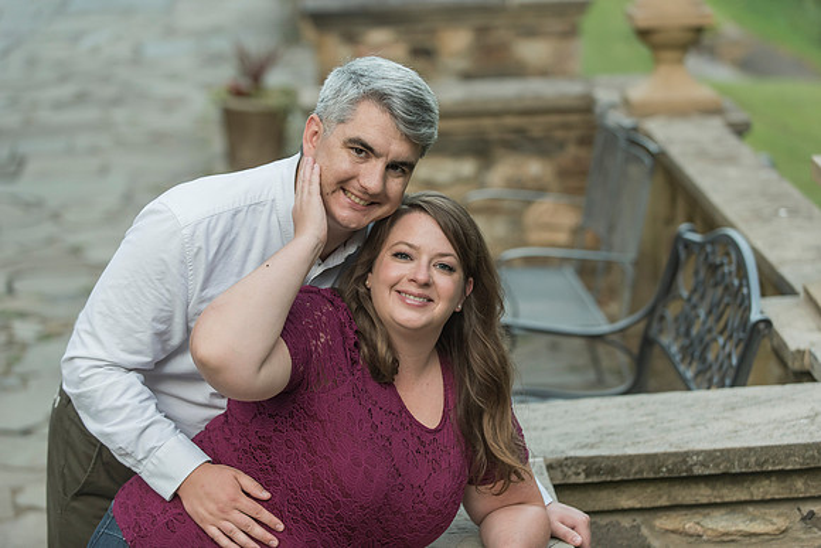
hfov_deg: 19.3
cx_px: 423
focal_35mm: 106
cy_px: 268
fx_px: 2411
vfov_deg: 13.0
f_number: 3.2
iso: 800
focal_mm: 102
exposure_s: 1/800
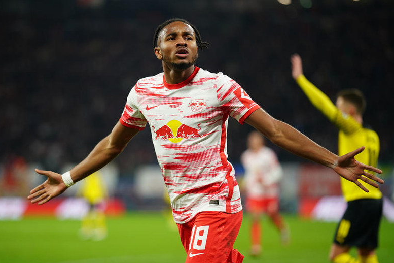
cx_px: 200
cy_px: 135
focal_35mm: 139
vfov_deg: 9.9
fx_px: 1521
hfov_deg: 14.8
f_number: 1.8
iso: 800
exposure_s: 1/1600
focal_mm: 135
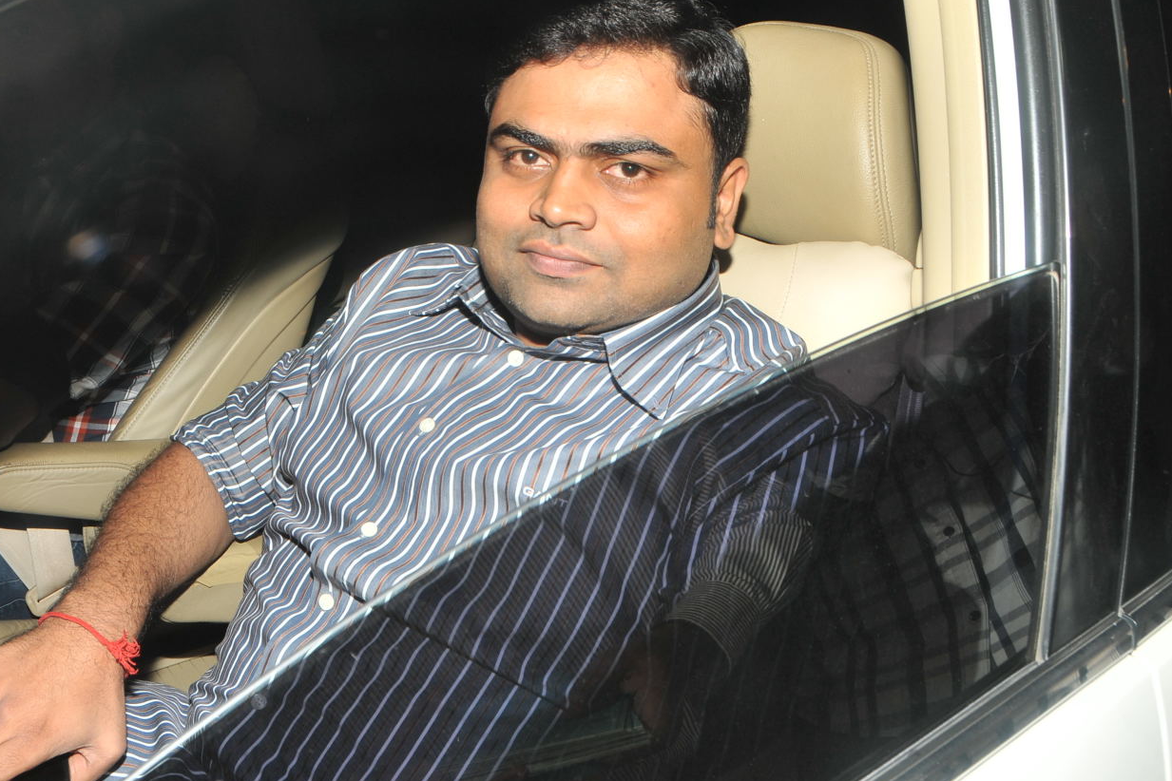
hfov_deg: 53.6
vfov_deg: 37.7
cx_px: 418
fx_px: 1139
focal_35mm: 35
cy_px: 311
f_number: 10
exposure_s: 1/125
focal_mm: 18
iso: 200
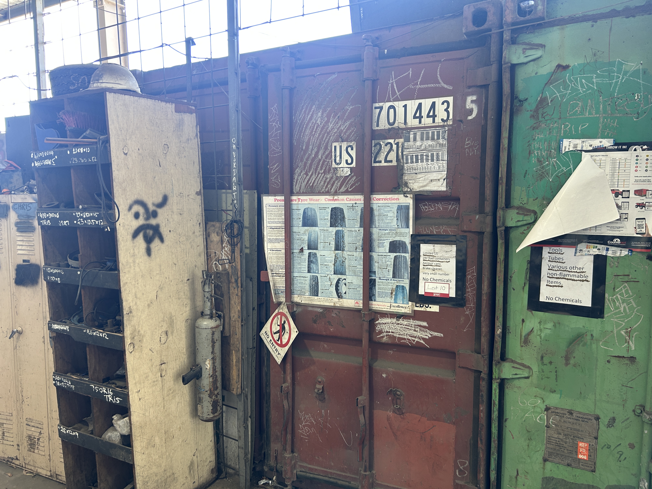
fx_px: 490
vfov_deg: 53.1
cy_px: 244
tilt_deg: -6.0
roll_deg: +0.0
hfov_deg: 67.3
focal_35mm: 26
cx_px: 326
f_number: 1.5
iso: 80
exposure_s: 1/100
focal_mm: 5.7
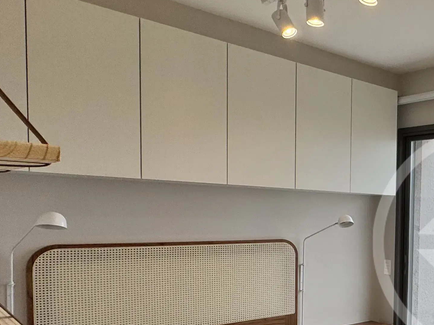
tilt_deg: -3.9
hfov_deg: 38.5
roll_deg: -2.2
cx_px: 491
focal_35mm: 39
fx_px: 489
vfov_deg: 36.0
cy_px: 242
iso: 40
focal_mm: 2.22
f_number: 2.2
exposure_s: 1/124
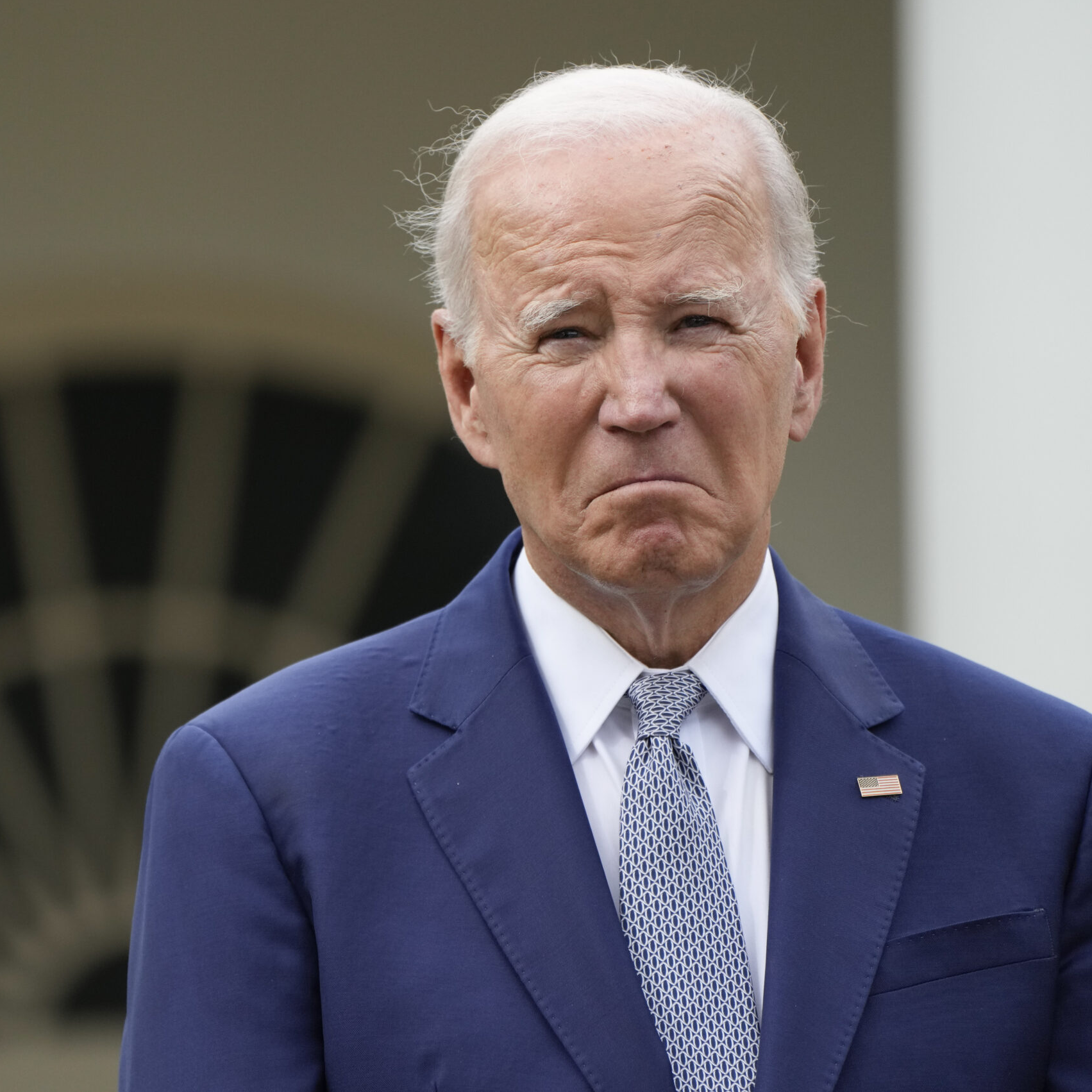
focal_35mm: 511
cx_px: 285
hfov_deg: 3.4
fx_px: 18238
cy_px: 545
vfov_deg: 3.4
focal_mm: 400
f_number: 5.6
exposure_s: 1/1250
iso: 800
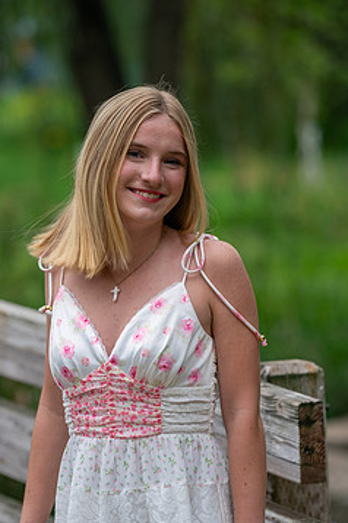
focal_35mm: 219
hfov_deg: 6.3
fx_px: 3181
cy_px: 294
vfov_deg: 9.4
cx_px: 151
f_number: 4
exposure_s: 1/200
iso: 200
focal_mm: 174
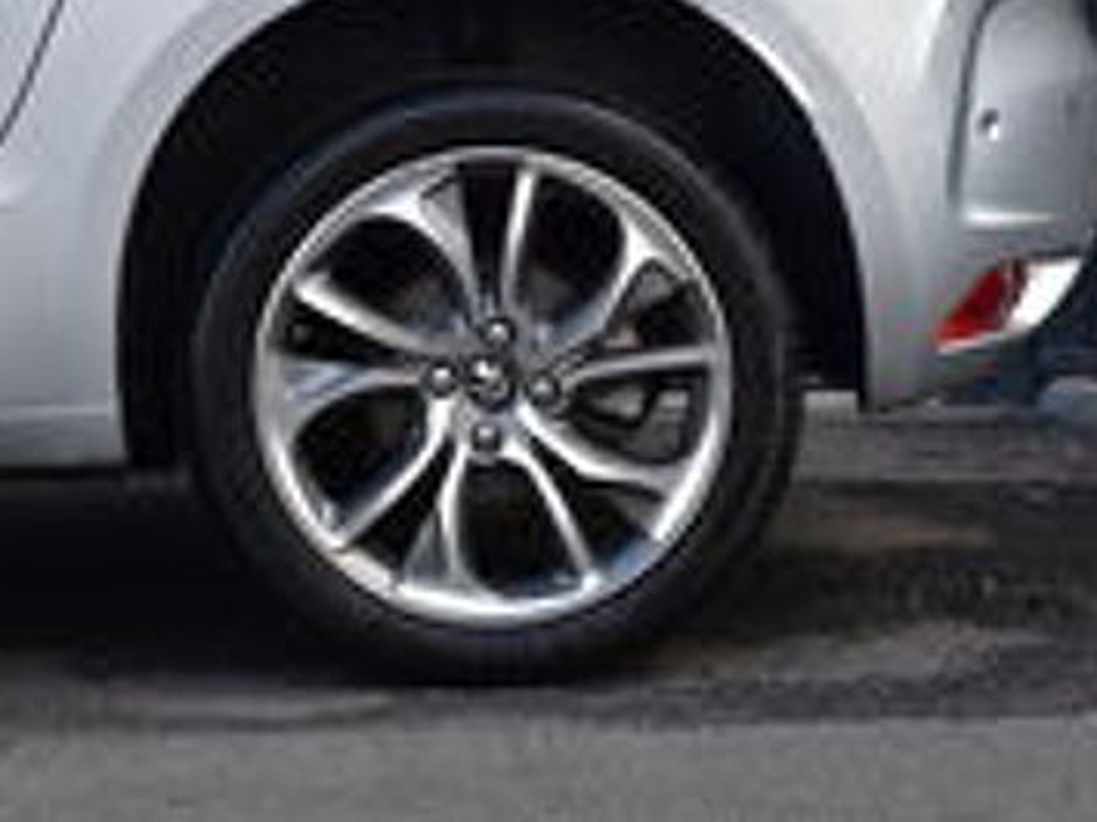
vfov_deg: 7.6
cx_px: 553
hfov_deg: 10.1
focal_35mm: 195
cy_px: 351
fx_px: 6178
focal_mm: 100
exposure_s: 1/160
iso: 400
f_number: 9
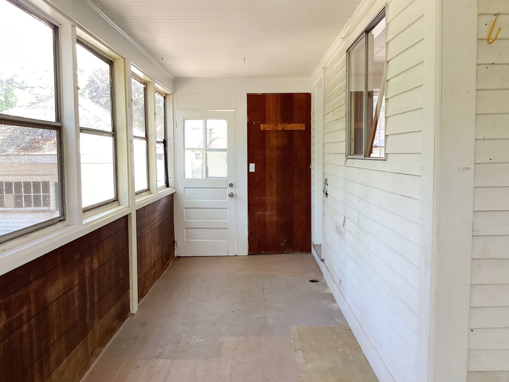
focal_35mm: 31
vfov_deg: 45.4
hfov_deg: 58.4
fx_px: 456
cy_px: 191
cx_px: 254
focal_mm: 3.3
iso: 80
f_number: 2.4
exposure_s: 1/60
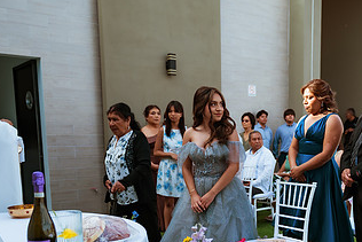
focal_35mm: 44
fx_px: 443
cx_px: 223
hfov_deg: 44.2
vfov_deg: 29.5
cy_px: 209
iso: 100
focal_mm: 24
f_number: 2.8
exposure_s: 1/800
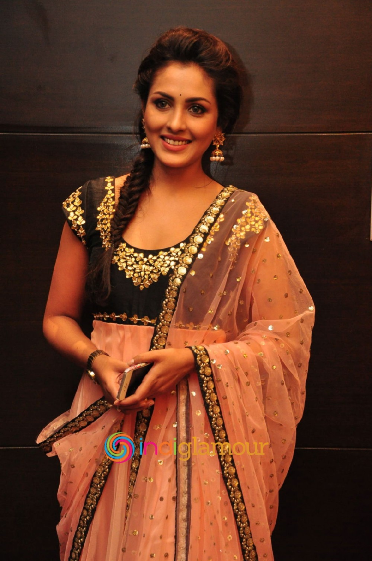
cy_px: 280
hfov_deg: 17.4
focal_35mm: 78
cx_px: 186
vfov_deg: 26.0
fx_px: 1213
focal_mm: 52
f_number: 5.6
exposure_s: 1/125
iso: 1600
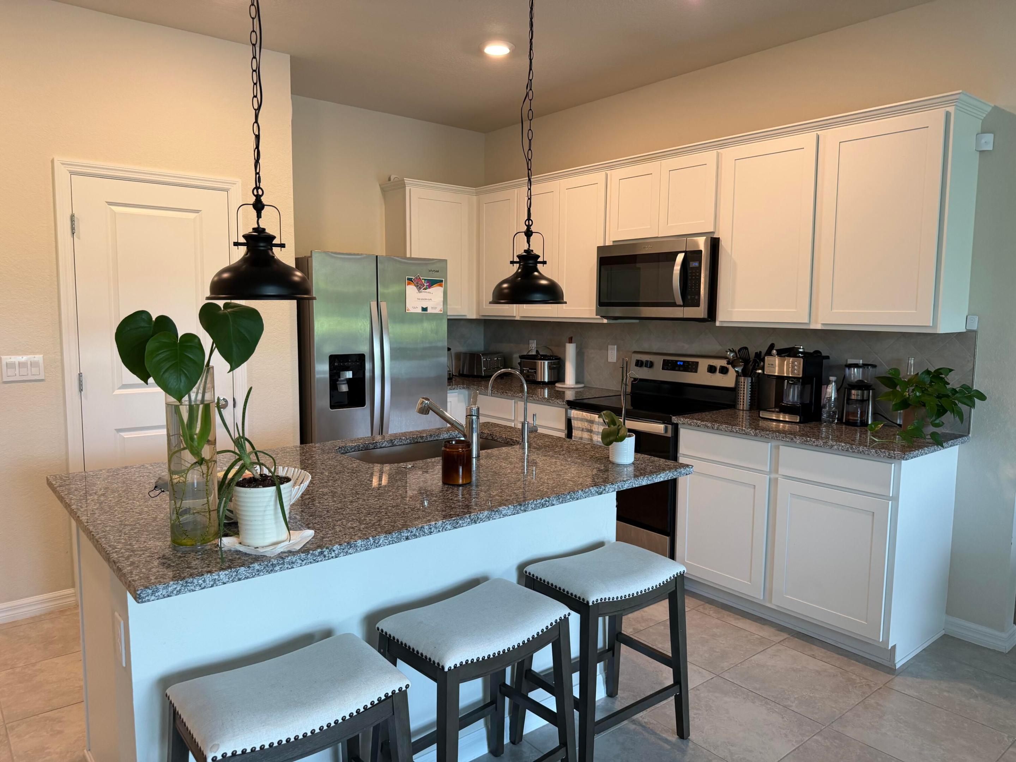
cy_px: 381
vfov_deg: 56.8
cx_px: 508
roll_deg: -0.4
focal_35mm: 24
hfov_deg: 71.6
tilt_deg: -6.0
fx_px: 704
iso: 200
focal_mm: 6.76
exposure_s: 1/120
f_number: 1.78
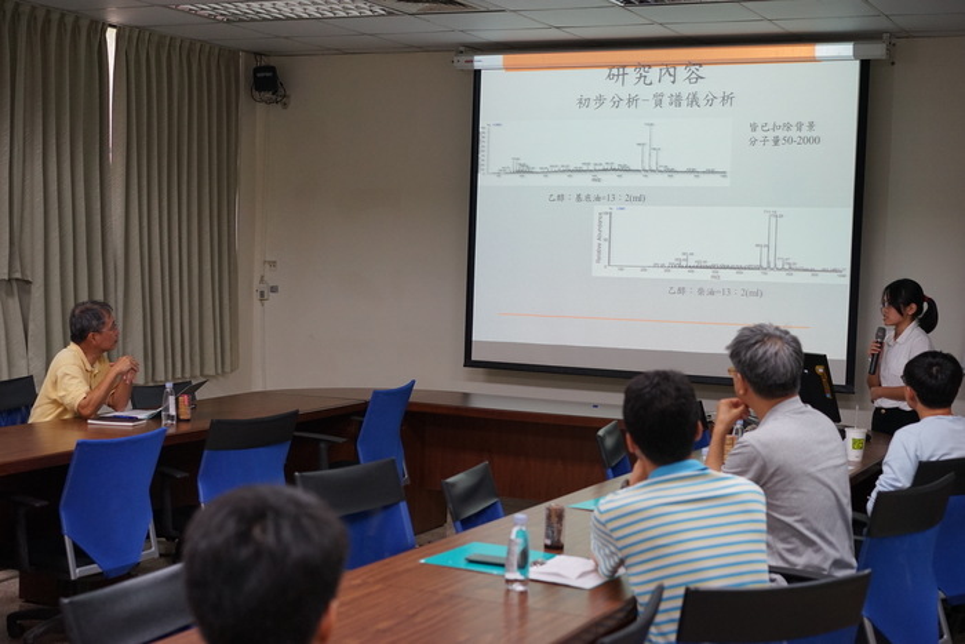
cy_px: 322
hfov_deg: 36.2
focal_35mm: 55
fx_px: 1475
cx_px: 482
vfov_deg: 24.6
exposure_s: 1/160
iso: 1000
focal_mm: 55
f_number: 4
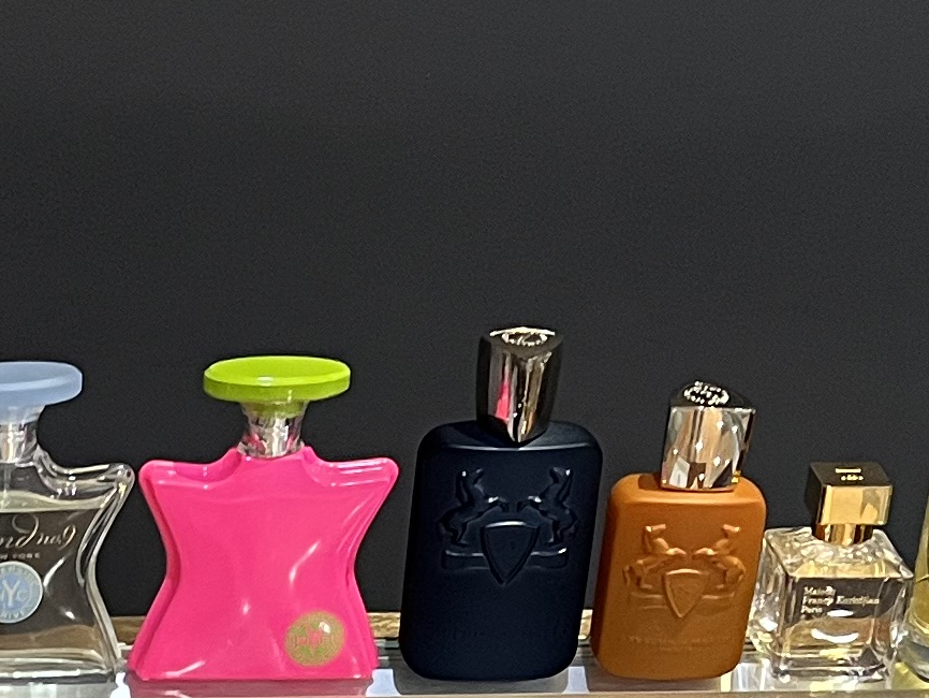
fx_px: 3248
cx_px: -280
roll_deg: +2.3
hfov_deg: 15.5
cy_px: 1110
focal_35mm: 121
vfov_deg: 11.6
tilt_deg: -31.4
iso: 200
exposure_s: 1/60
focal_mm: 5.7
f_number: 1.5
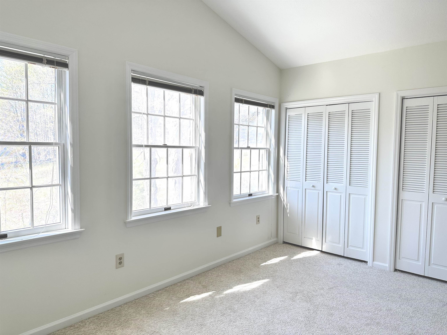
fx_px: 310
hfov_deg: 71.6
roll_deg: -0.6
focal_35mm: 24
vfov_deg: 56.8
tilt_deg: -3.4
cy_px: 168
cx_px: 224
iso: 80
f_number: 1.78
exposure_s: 1/191
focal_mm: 6.86
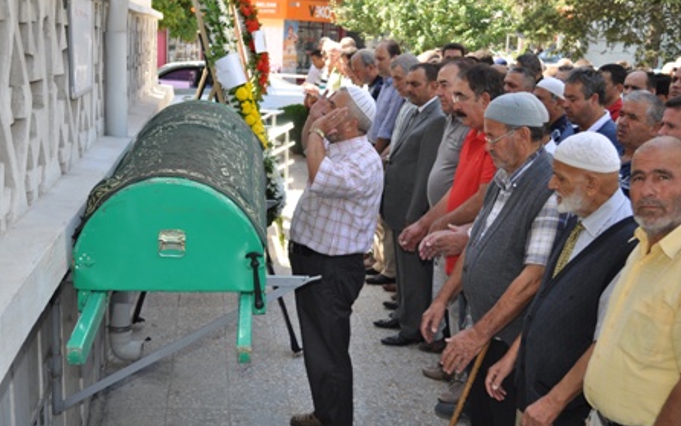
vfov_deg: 28.9
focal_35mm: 45
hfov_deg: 44.8
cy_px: 218
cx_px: 340
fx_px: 826
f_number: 4.5
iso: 200
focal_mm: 29
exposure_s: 1/200
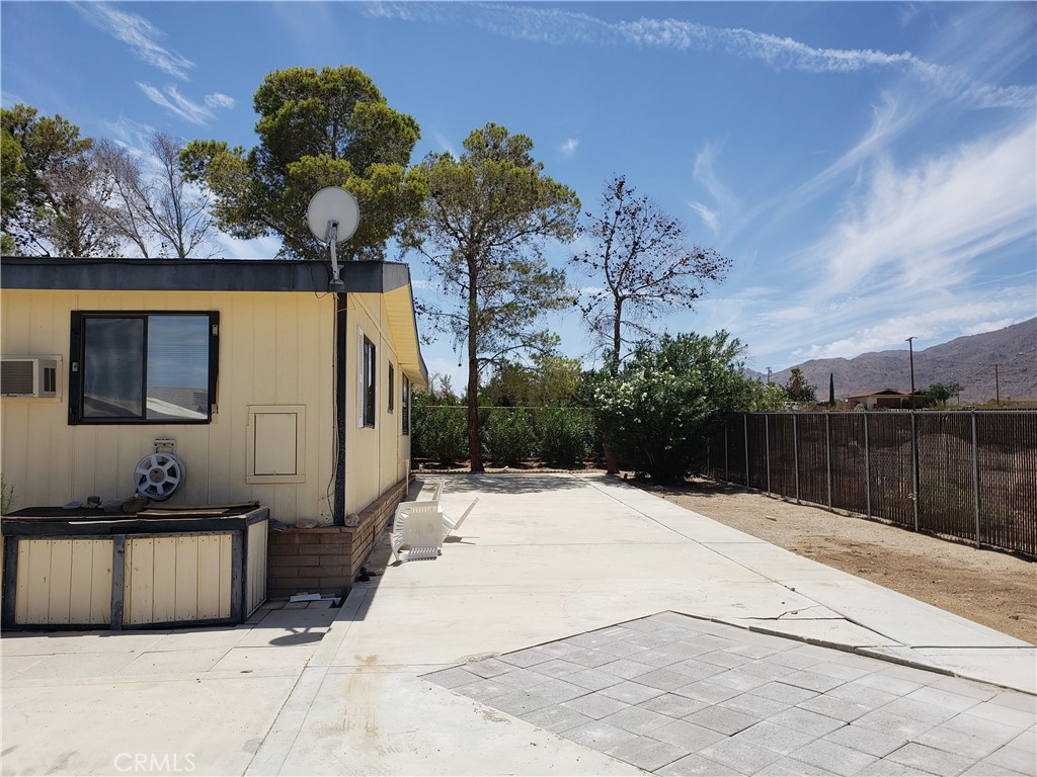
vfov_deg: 53.1
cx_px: 518
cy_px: 388
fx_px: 779
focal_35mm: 26
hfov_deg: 67.3
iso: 50
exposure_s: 1/2077
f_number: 2.4
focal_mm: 4.3
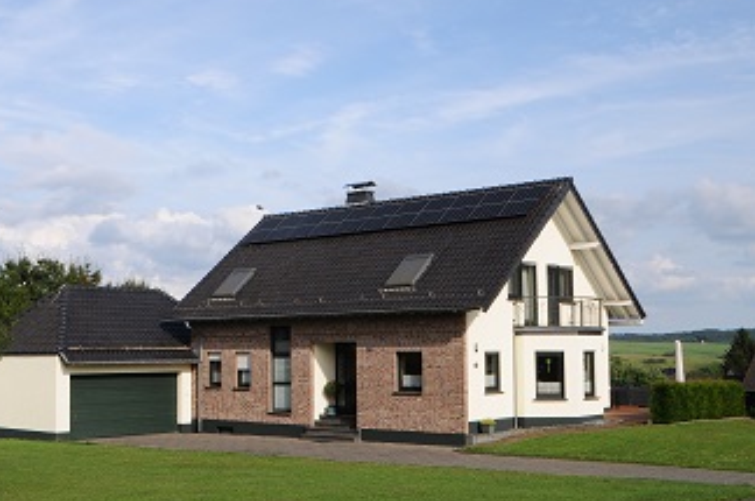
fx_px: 1068
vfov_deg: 26.4
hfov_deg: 38.5
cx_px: 252
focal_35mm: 51
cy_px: 238
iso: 200
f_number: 9
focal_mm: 22
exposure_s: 1/320
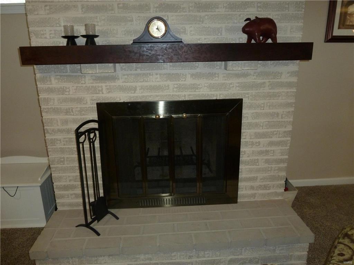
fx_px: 256
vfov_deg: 54.9
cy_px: 132
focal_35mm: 25
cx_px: 177
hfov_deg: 69.4
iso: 320
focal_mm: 4.1
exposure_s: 1/30
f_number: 3.3
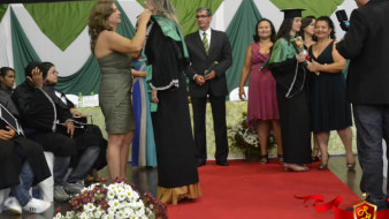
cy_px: 80
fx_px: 670
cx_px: 168
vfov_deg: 18.5
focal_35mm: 65
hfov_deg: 32.3
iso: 3200
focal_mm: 28
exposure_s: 1/25
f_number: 4.5
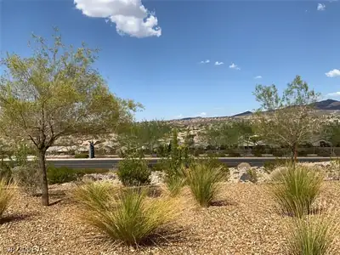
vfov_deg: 48.2
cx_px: 170
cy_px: 128
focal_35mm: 29
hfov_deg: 61.7
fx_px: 285
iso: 16
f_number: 1.8
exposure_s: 1/2801
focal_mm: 3
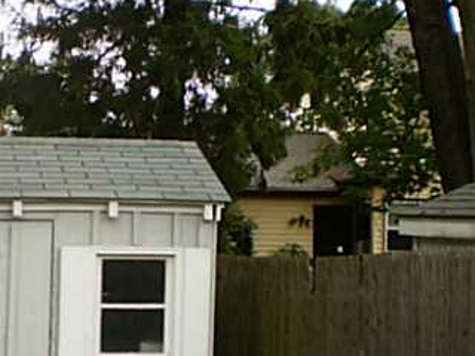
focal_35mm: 90
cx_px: 83
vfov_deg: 16.4
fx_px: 1235
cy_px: 202
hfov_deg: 21.5
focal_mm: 6.3
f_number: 3.1
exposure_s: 1/125
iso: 64
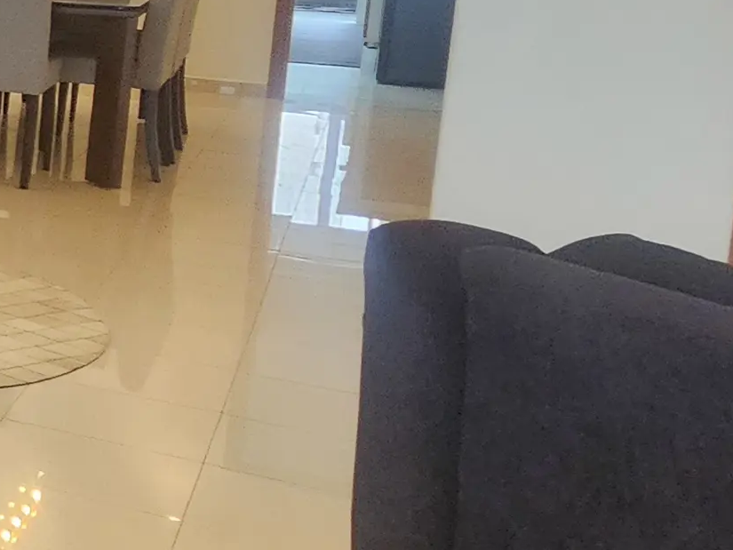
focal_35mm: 63
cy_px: 20
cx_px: -927
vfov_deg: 22.5
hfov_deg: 16.4
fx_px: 1334
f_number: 2.2
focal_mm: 2.2
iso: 400
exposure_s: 1/60
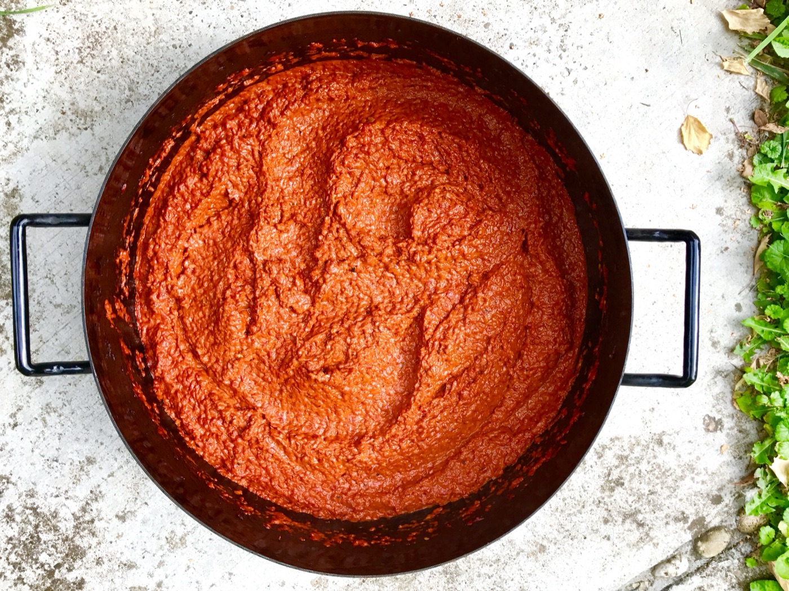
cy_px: 296
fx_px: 638
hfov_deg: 63.5
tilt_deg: -88.4
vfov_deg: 49.7
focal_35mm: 28
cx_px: 394
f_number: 1.8
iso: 20
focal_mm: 3.99
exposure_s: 1/441
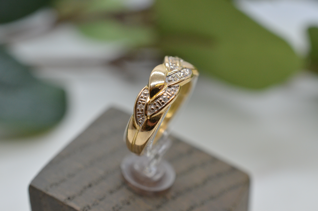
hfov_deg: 33.5
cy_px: 106
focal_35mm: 60
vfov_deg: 22.5
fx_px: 529
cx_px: 159
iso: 1000
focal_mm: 40
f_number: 9
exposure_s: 1/200
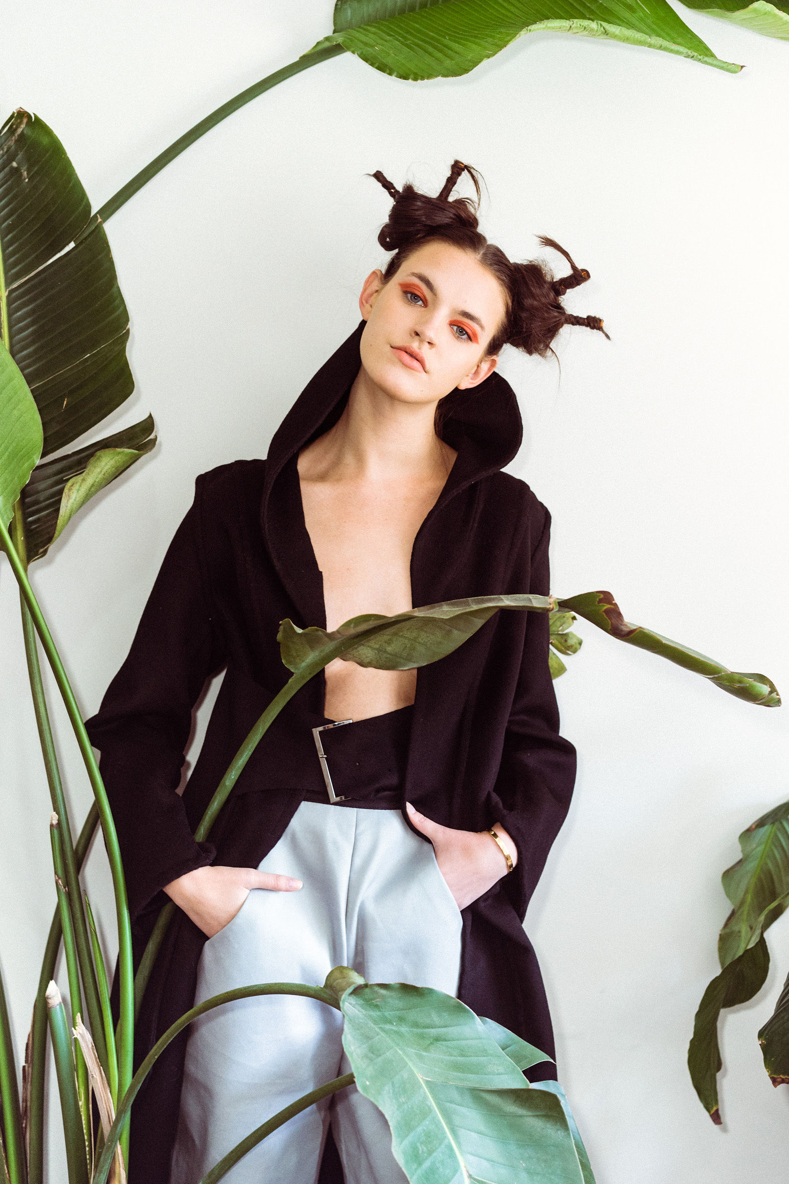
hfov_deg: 24.2
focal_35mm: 56
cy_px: 599
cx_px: 392
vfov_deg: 35.6
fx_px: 1841
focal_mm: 55
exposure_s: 1/100
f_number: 3.5
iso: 1250
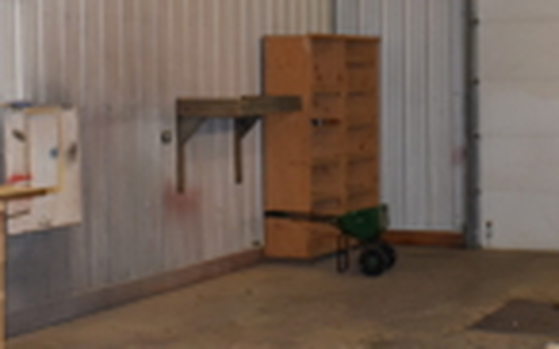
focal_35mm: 85
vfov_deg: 15.3
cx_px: 406
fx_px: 1294
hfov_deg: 24.2
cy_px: 115
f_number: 4.5
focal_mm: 18
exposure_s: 1/80
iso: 800
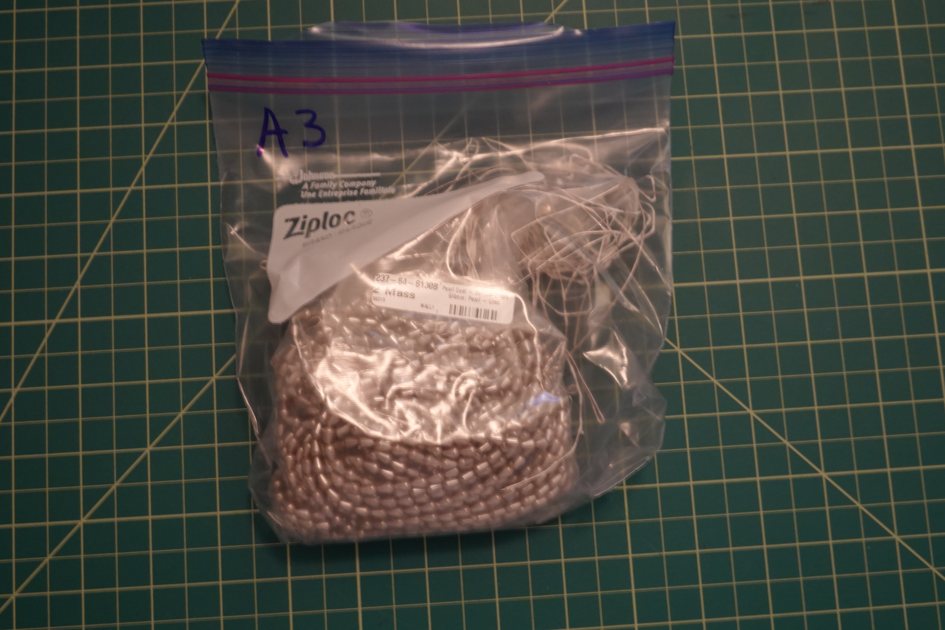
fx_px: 1102
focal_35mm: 42
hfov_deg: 46.4
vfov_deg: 31.9
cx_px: 472
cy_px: 315
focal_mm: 15.59
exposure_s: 1/10
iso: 800
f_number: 4
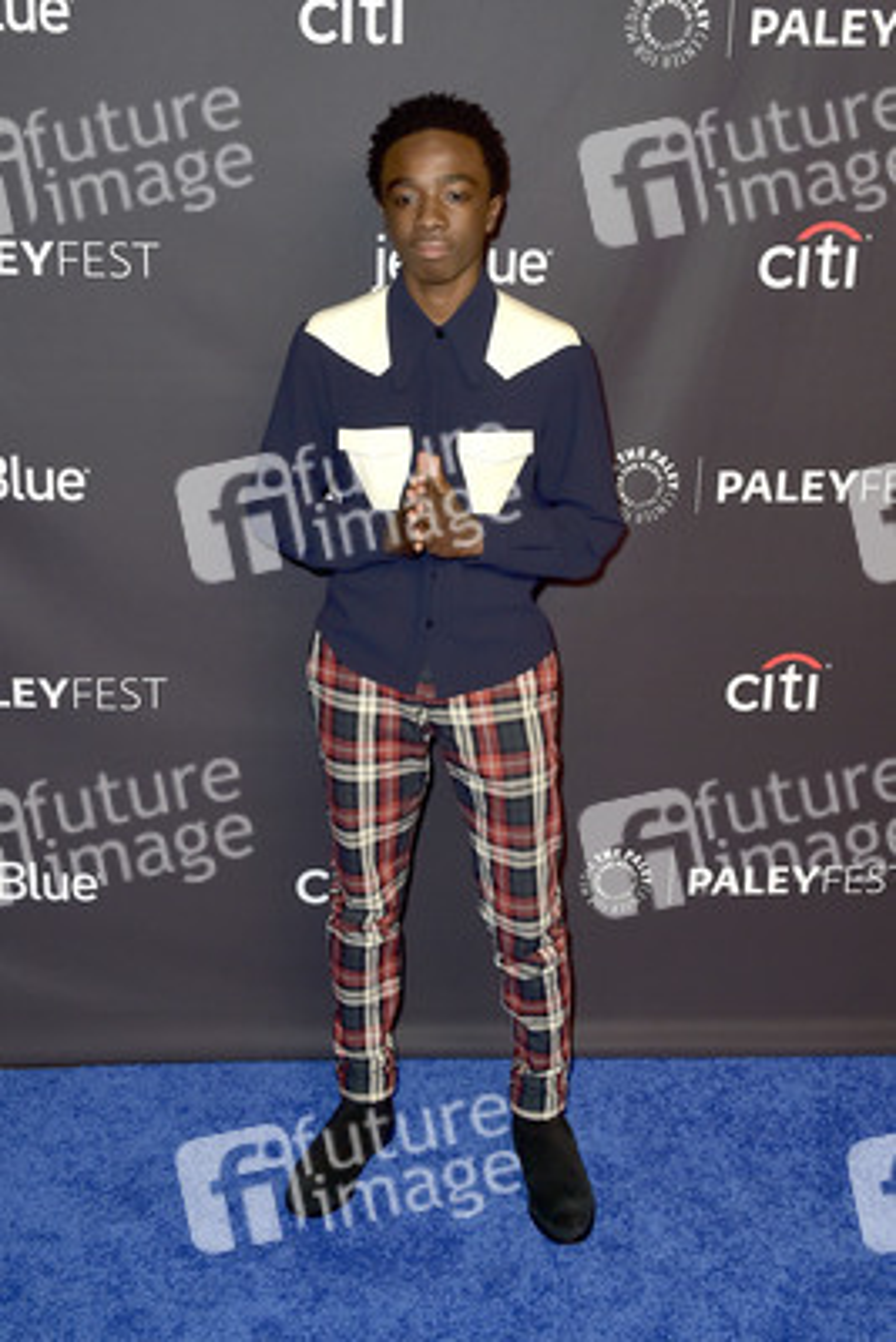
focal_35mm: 38
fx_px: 1417
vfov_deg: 50.7
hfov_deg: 35.1
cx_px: 448
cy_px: 671
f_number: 6.3
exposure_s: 1/250
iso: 250
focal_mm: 38
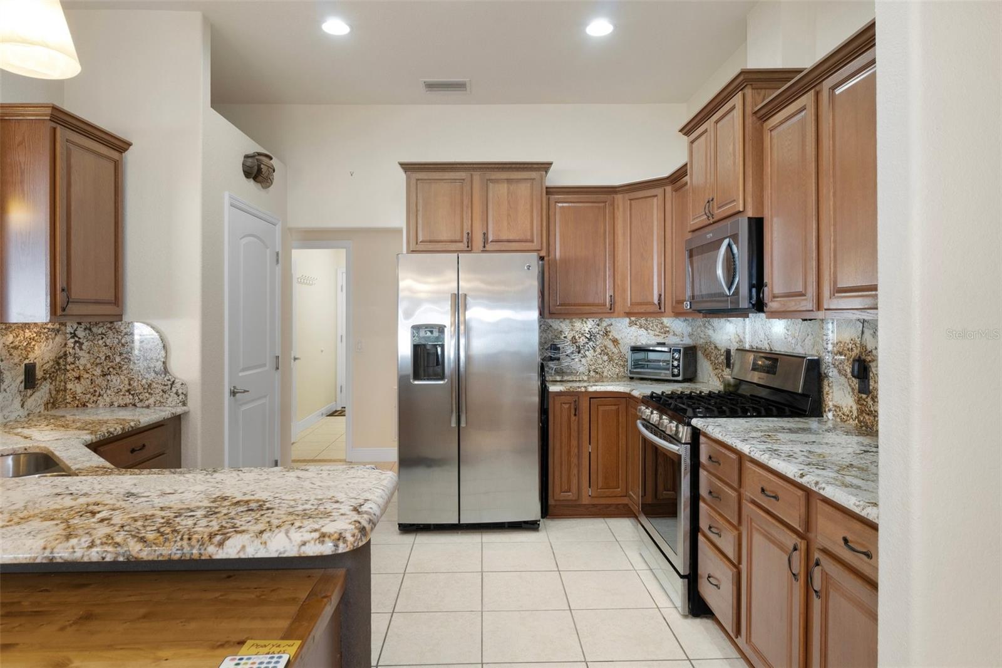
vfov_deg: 59.5
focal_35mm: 21
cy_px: 334
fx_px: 584
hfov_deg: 81.2
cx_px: 501
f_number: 8
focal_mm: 14
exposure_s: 1/3
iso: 320
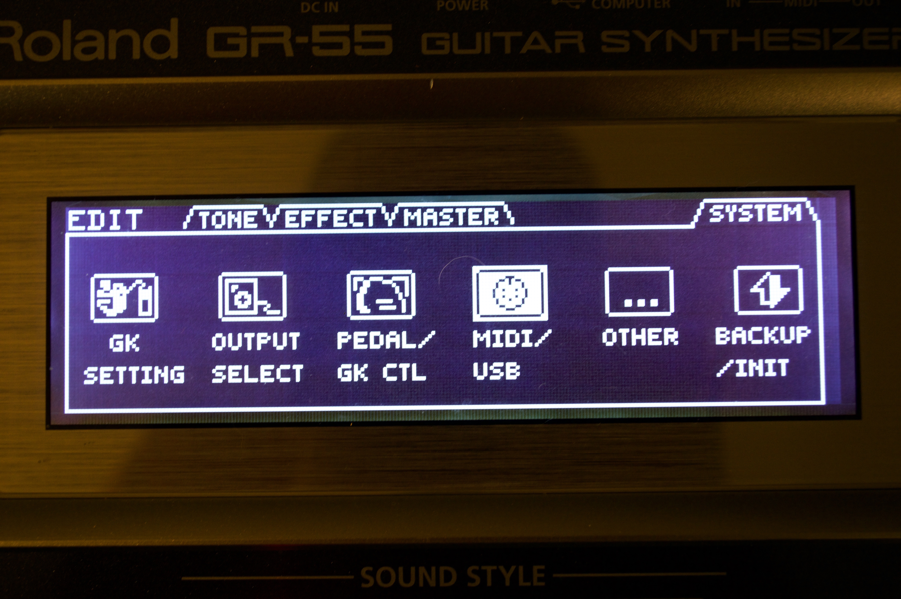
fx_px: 1275
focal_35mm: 51
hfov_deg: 38.9
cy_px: 300
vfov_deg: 26.4
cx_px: 450
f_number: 5
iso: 500
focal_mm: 34
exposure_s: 1/15
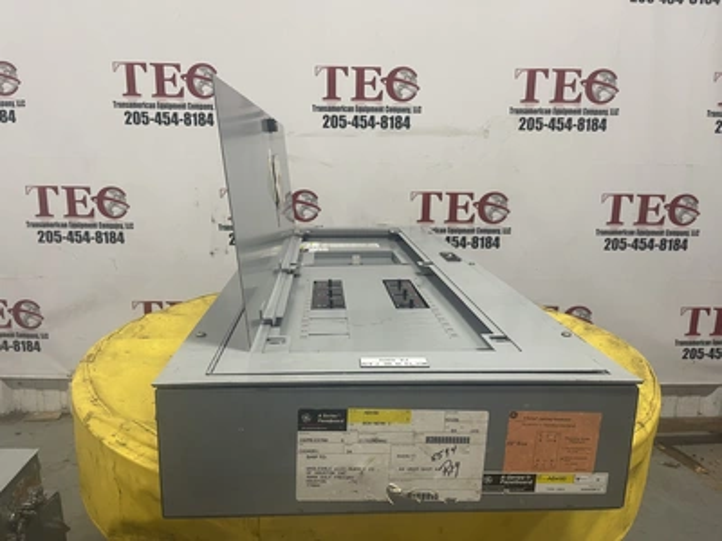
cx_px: 361
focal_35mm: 25
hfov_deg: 69.4
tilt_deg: -14.1
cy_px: 270
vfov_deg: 54.9
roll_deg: -0.6
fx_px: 521
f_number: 1.6
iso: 160
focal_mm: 5.1
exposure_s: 1/60
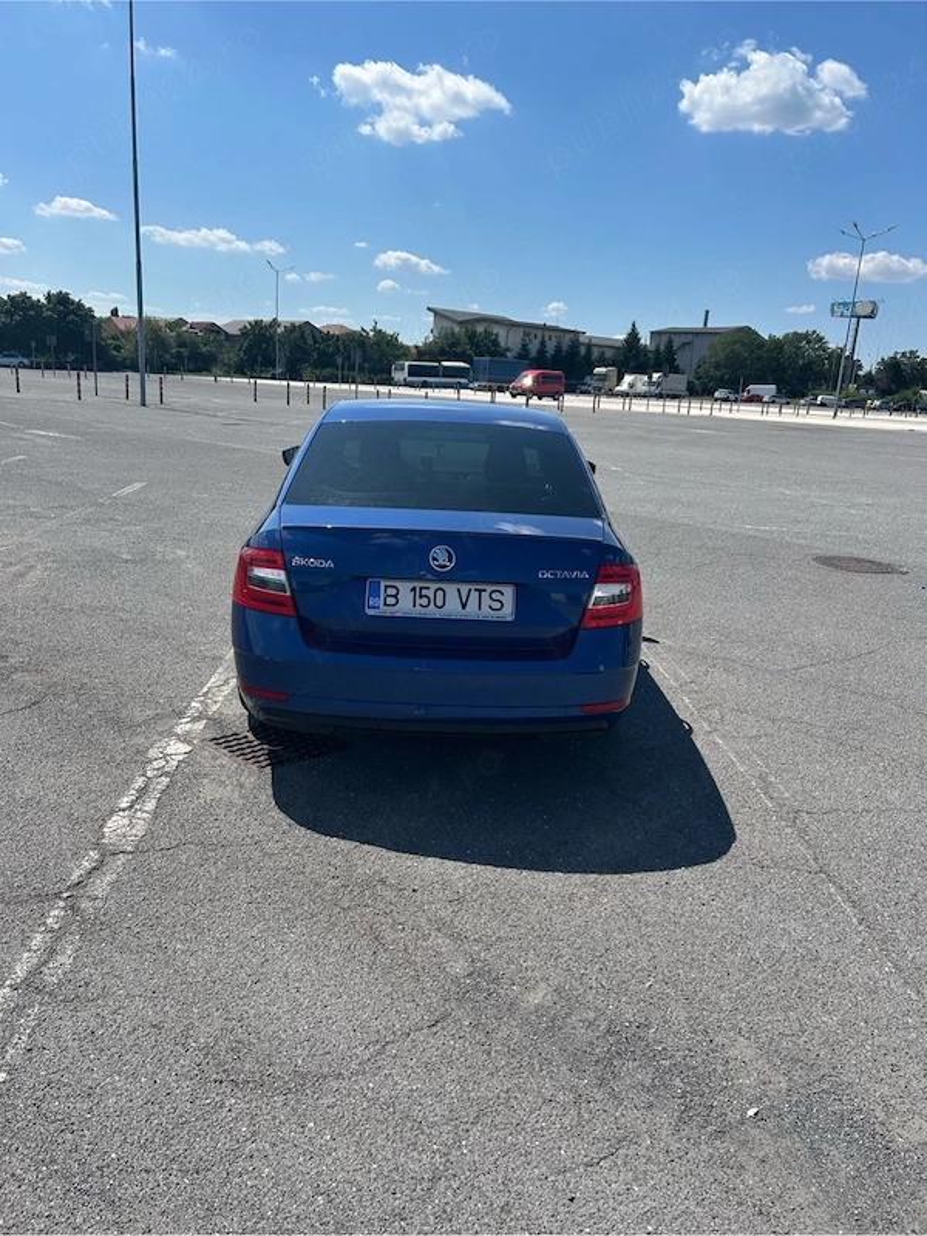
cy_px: 618
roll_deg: -3.6
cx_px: 464
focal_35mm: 26
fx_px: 928
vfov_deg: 67.3
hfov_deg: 53.1
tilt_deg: -15.3
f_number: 1.5
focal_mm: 5.7
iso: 50
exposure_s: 1/5882
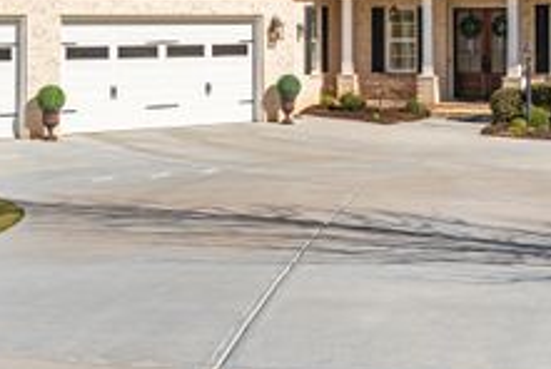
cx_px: 357
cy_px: 19
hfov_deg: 28.7
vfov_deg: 19.1
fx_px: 1073
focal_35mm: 70
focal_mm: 31
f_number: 8
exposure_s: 1/400
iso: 100
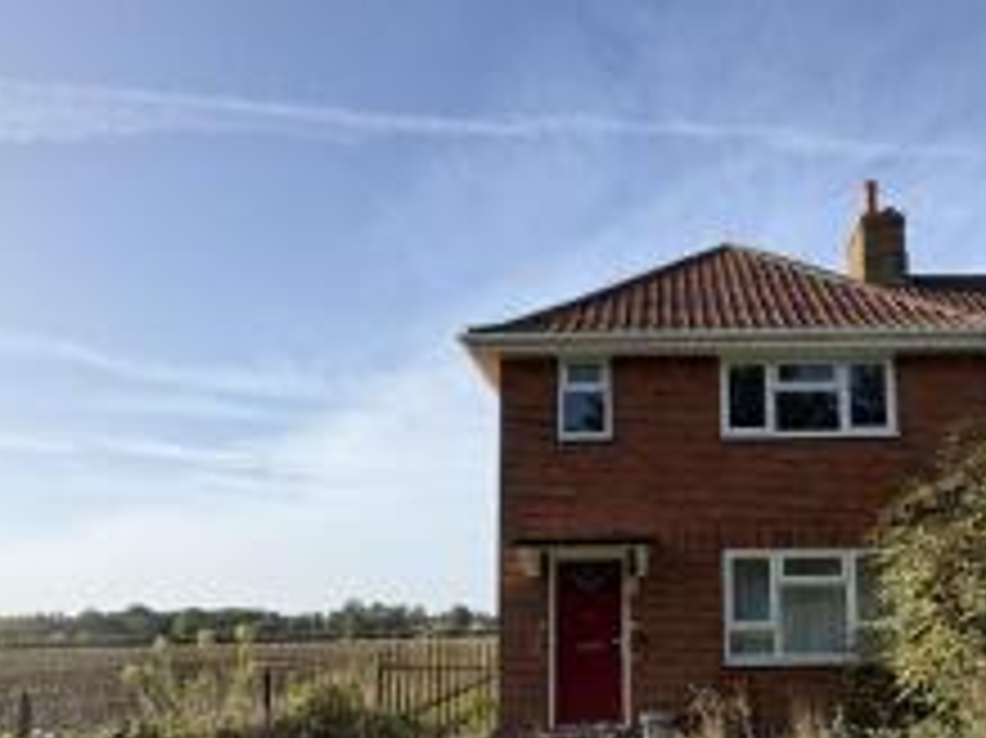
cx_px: 664
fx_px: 769
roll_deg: +1.7
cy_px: 533
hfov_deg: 63.6
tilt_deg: +7.4
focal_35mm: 27
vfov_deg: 49.7
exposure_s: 1/1217
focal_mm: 2.22
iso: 50
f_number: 2.2
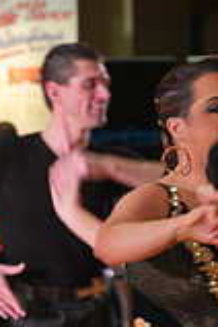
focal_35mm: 433
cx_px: 344
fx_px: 3933
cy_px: 430
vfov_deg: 4.7
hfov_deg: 3.2
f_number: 7.1
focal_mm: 119
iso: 1250
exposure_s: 1/60
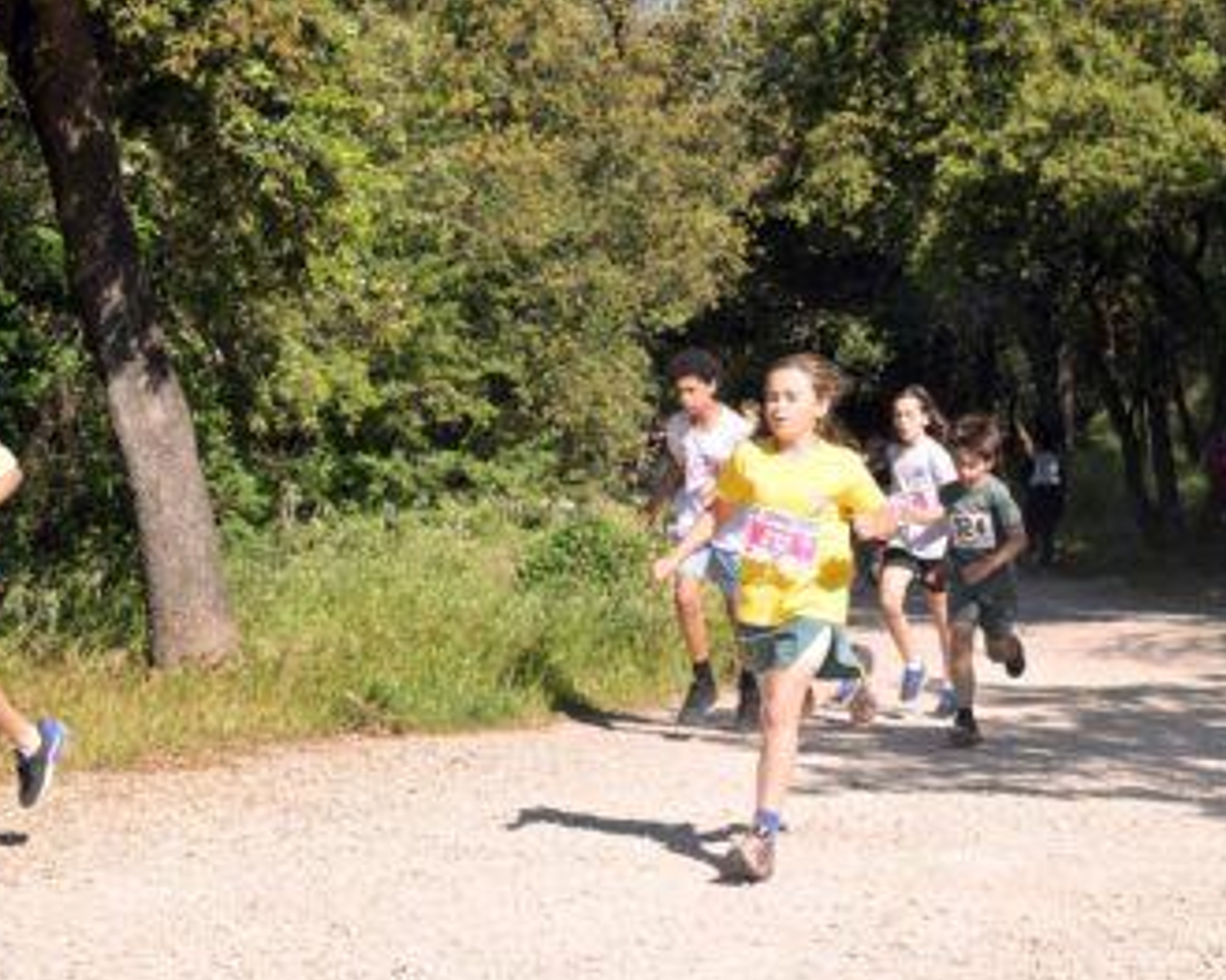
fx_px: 2902
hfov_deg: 23.9
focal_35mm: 80
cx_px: 630
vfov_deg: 19.2
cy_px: 494
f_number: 16
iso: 800
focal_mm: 70
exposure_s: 1/400
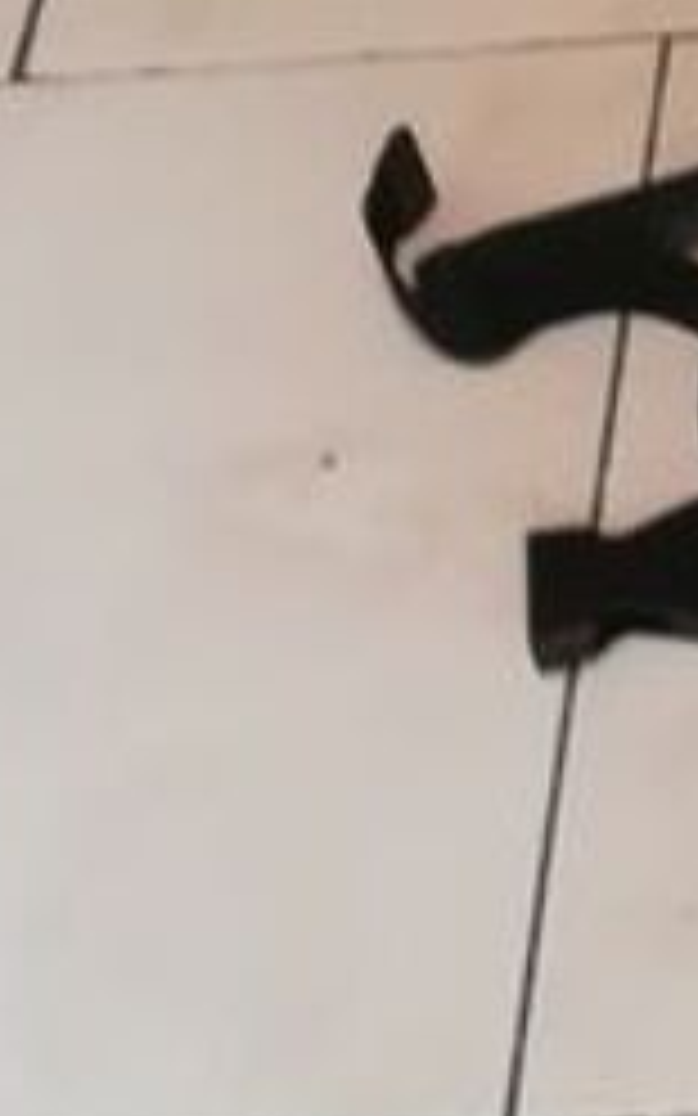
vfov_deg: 14.0
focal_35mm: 148
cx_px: 1554
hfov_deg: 8.3
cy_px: 43
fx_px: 4505
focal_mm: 3.83
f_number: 2.2
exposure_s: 1/25
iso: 320
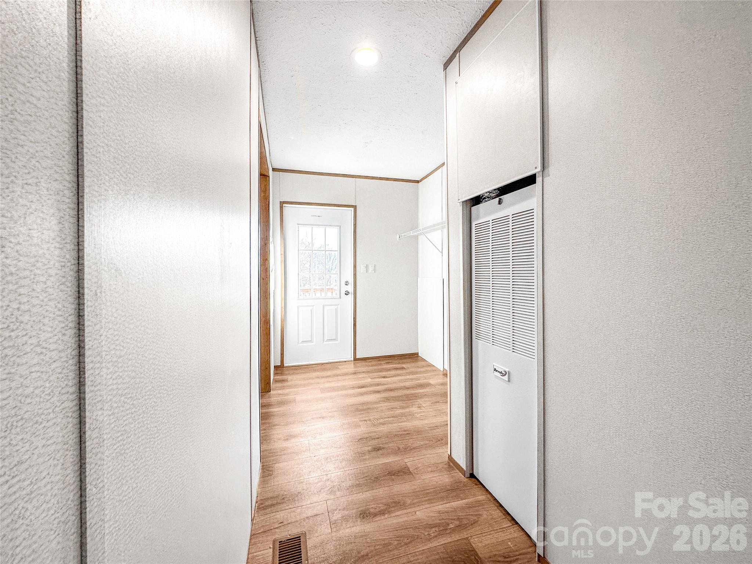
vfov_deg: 85.7
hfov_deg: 102.1
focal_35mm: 14
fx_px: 304
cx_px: 376
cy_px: 282
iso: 64
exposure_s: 1/120
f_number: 2.2
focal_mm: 2.22
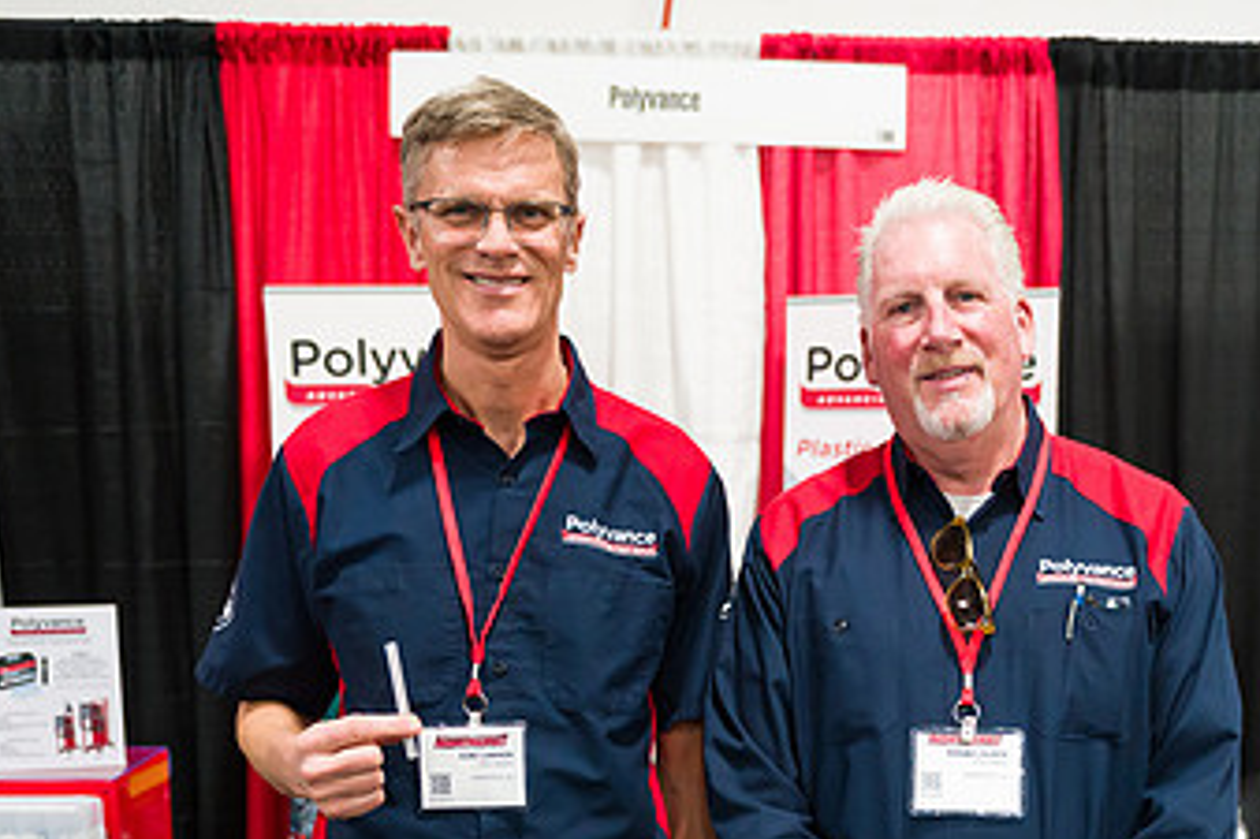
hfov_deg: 40.5
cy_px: 623
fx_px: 1679
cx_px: 857
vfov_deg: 27.7
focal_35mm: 48
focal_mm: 28
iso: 3200
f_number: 3.2
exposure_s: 1/200
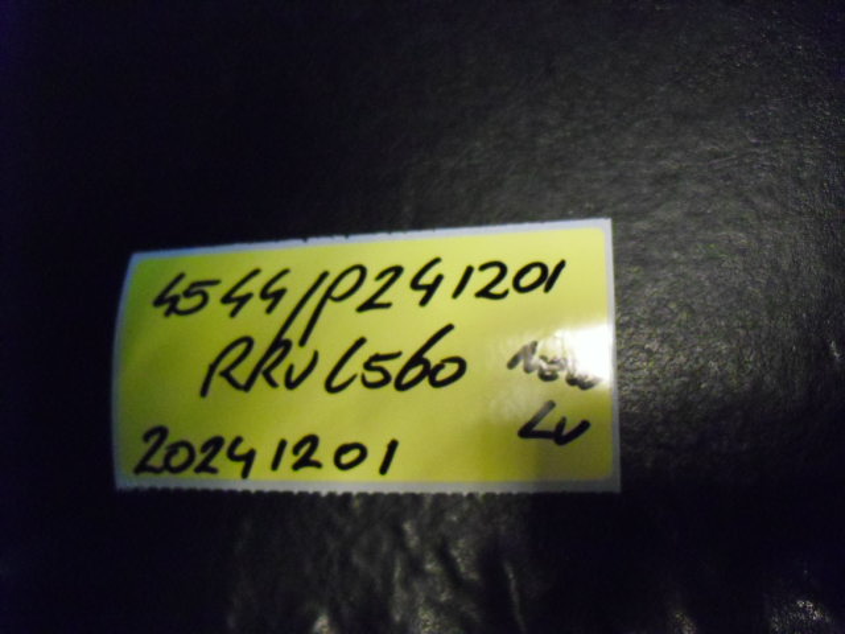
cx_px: 422
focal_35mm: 36
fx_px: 879
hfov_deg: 51.4
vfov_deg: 39.7
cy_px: 317
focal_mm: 6.3
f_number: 3.1
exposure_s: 1/100
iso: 800
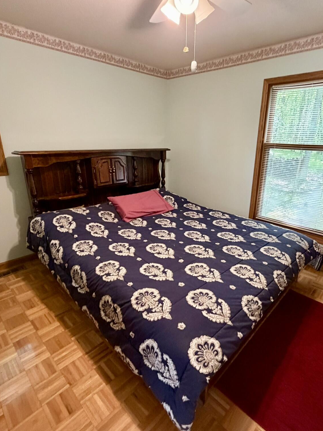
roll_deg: -1.6
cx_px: 185
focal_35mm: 19
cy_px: 213
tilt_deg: -17.0
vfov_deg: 84.7
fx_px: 236
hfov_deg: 68.3
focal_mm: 2.22
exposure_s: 1/60
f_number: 2.2
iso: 500
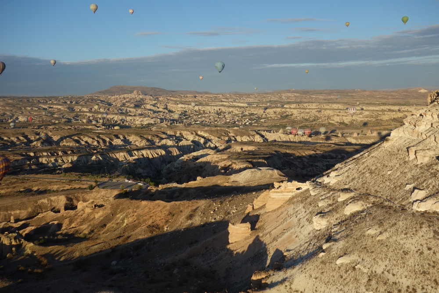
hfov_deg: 54.4
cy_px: 146
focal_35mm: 35
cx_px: 220
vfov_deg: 37.9
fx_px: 427
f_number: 5.6
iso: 125
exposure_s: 1/400
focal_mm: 13.09
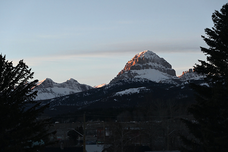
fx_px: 760
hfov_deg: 17.1
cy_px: 76
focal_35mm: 120
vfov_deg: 11.4
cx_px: 114
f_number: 8
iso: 1000
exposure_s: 1/320
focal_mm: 80
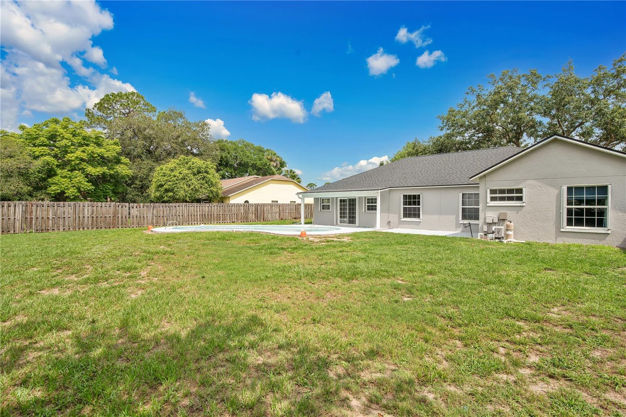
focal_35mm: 16
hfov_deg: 96.7
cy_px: 208
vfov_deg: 73.7
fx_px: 278
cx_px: 313
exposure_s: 1/160
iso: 100
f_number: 10
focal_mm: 16
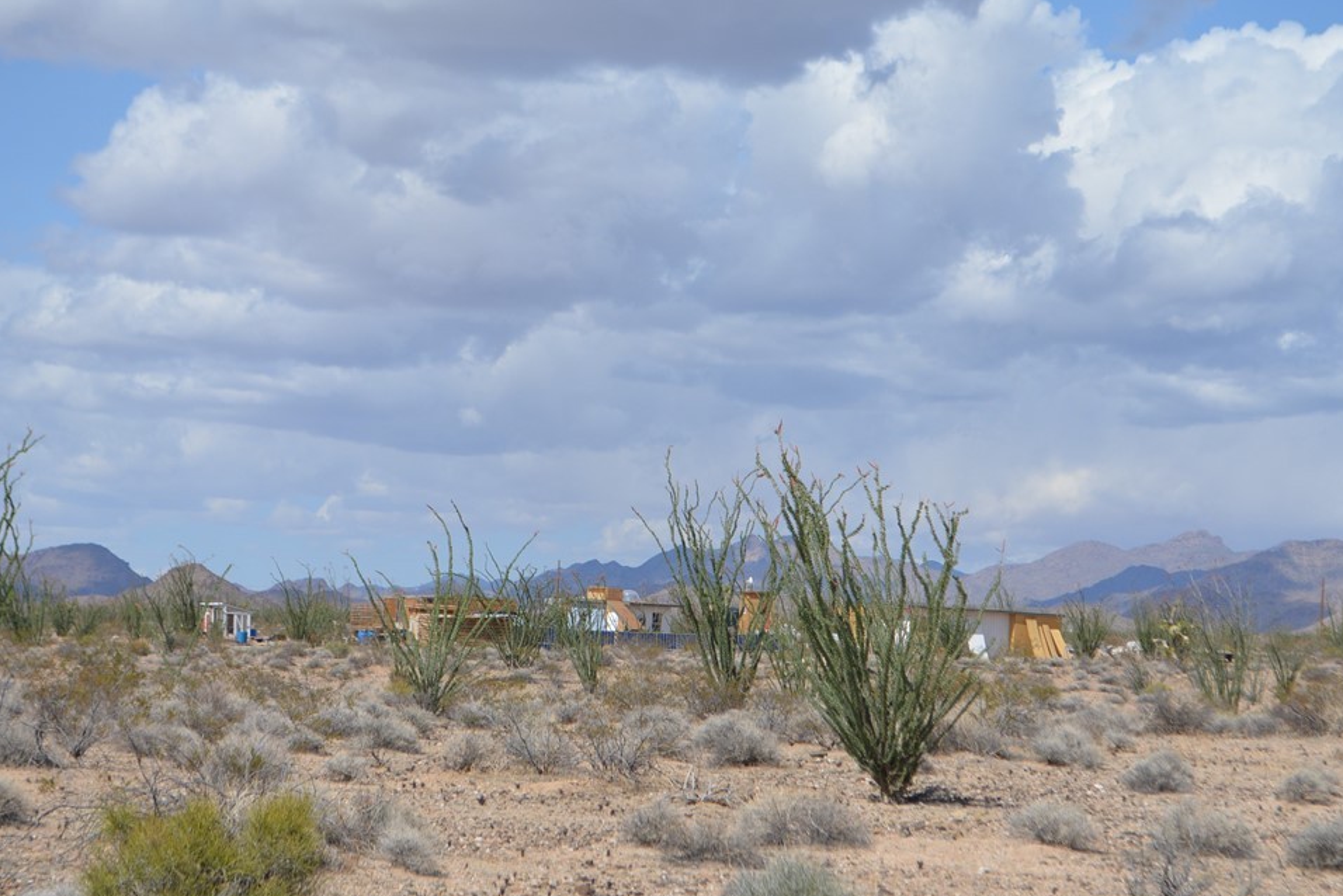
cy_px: 482
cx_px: 705
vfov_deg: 14.6
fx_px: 3491
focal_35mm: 94
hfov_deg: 21.8
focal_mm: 55
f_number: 8
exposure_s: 1/2000
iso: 400
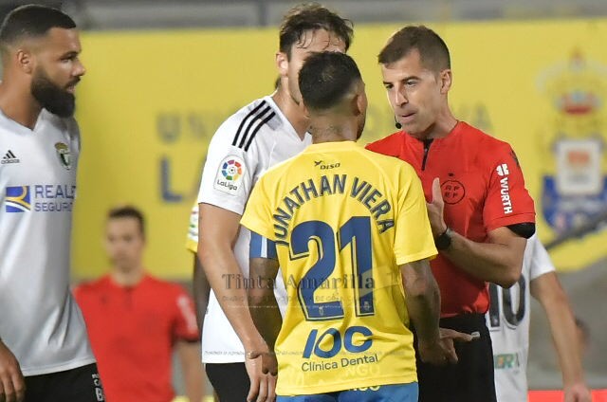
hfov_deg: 10.3
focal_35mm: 200
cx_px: 304
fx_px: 3365
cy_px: 201
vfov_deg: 6.8
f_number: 3.2
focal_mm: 200
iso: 2000
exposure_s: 1/1250
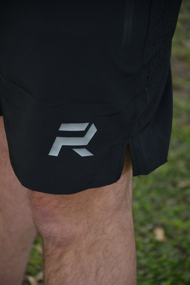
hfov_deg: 6.5
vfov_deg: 9.8
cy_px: 142
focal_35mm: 210
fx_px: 1661
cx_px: 95
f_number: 5.6
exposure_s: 1/200
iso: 1000
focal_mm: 140
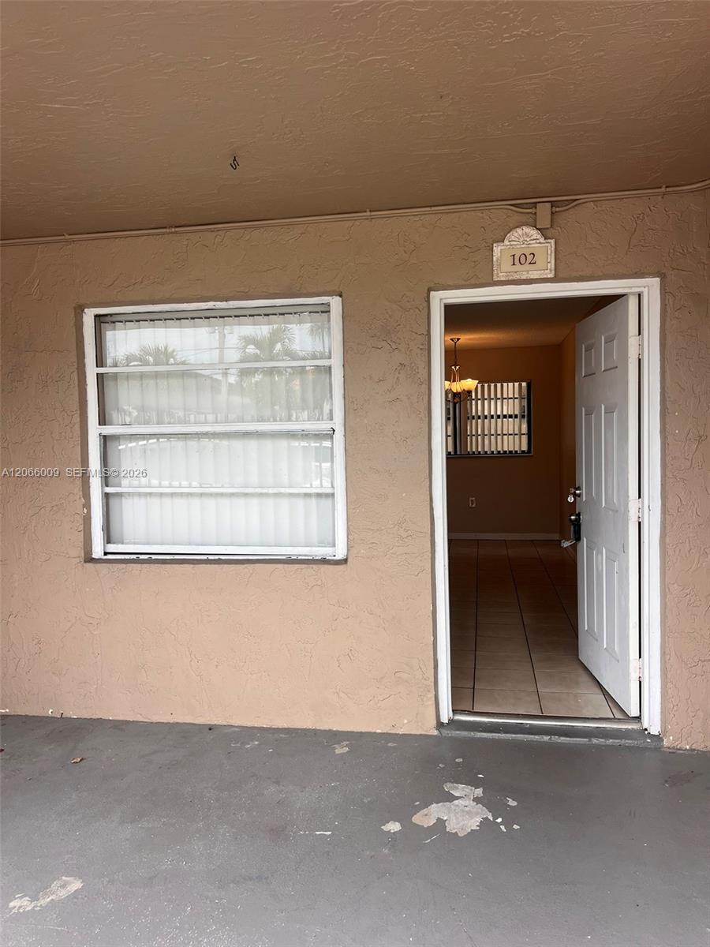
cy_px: 474
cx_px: 355
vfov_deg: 67.3
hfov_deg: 53.1
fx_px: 711
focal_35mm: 26
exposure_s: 1/601
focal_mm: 5.7
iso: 50
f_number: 1.5
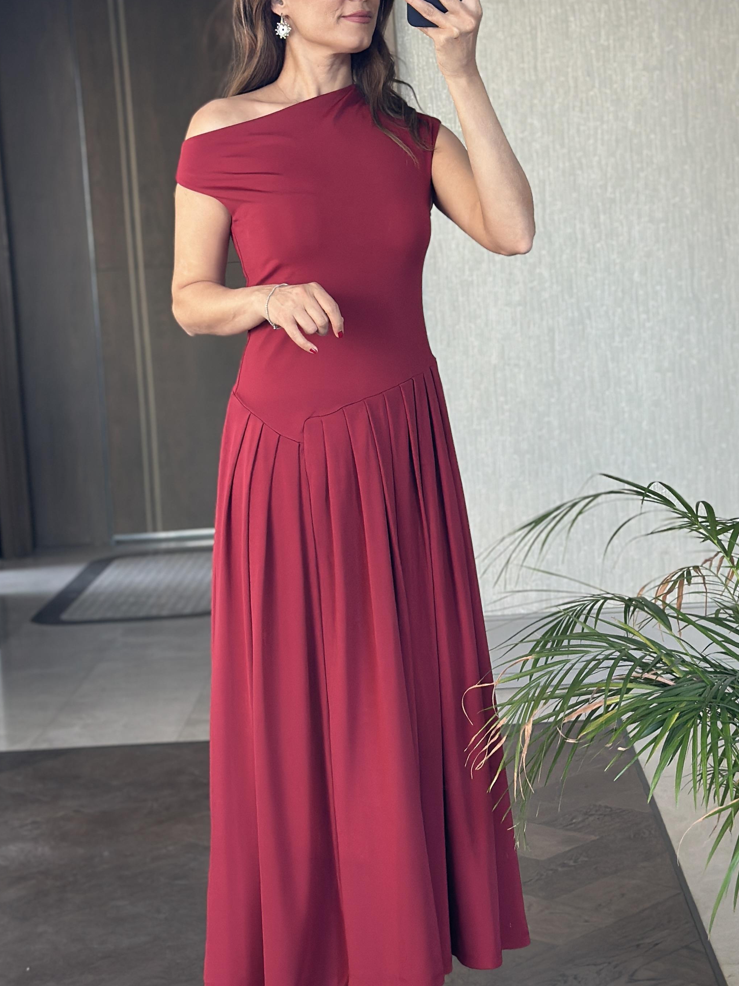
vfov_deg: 27.4
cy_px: 453
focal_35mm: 71
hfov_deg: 20.7
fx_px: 2021
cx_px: 356
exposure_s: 1/60
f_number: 1.78
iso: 200
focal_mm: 6.86
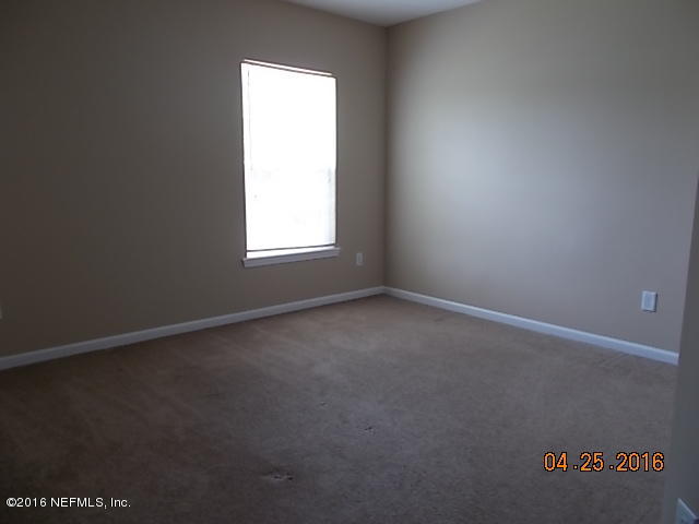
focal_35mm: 26
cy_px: 262
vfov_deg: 53.1
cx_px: 350
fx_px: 525
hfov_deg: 67.3
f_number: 3.2
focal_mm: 4.6
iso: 100
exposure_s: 1/25
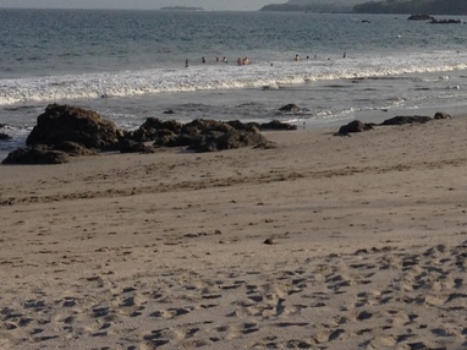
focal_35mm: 110
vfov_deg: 13.3
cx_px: 456
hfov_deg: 17.5
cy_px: 16
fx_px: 1483
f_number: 2.4
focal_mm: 4.28
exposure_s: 1/2208
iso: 50
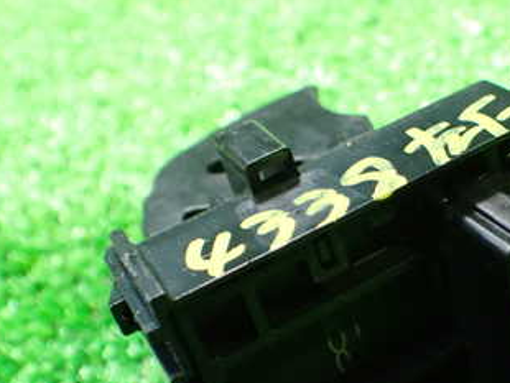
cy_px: 265
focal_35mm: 58
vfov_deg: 25.1
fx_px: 855
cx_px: 393
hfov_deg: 32.5
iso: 800
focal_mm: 5.4
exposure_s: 1/40
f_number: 2.3
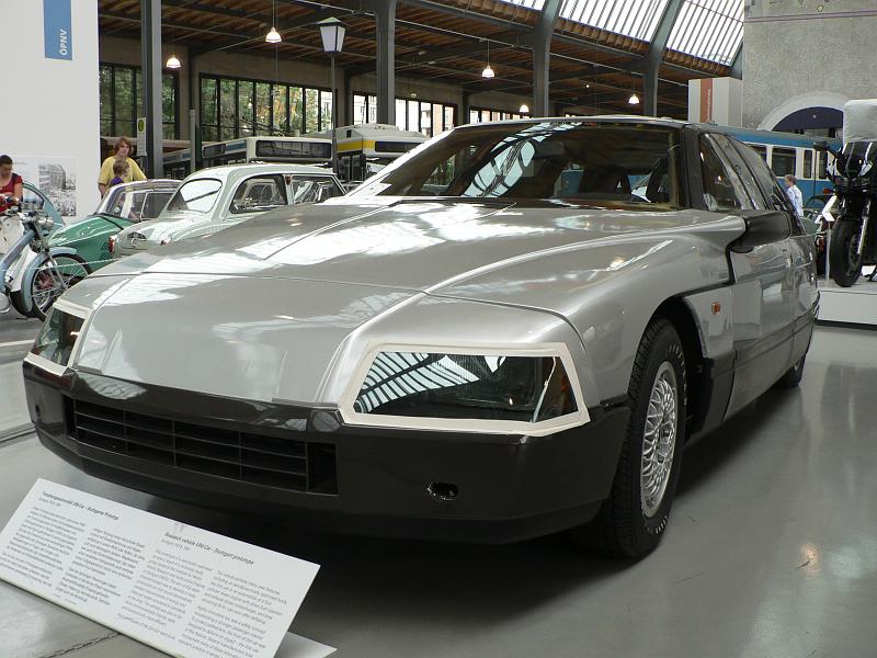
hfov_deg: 51.4
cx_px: 438
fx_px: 912
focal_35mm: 36
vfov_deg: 39.7
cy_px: 329
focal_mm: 6
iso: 80
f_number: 3.2
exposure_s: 1/100
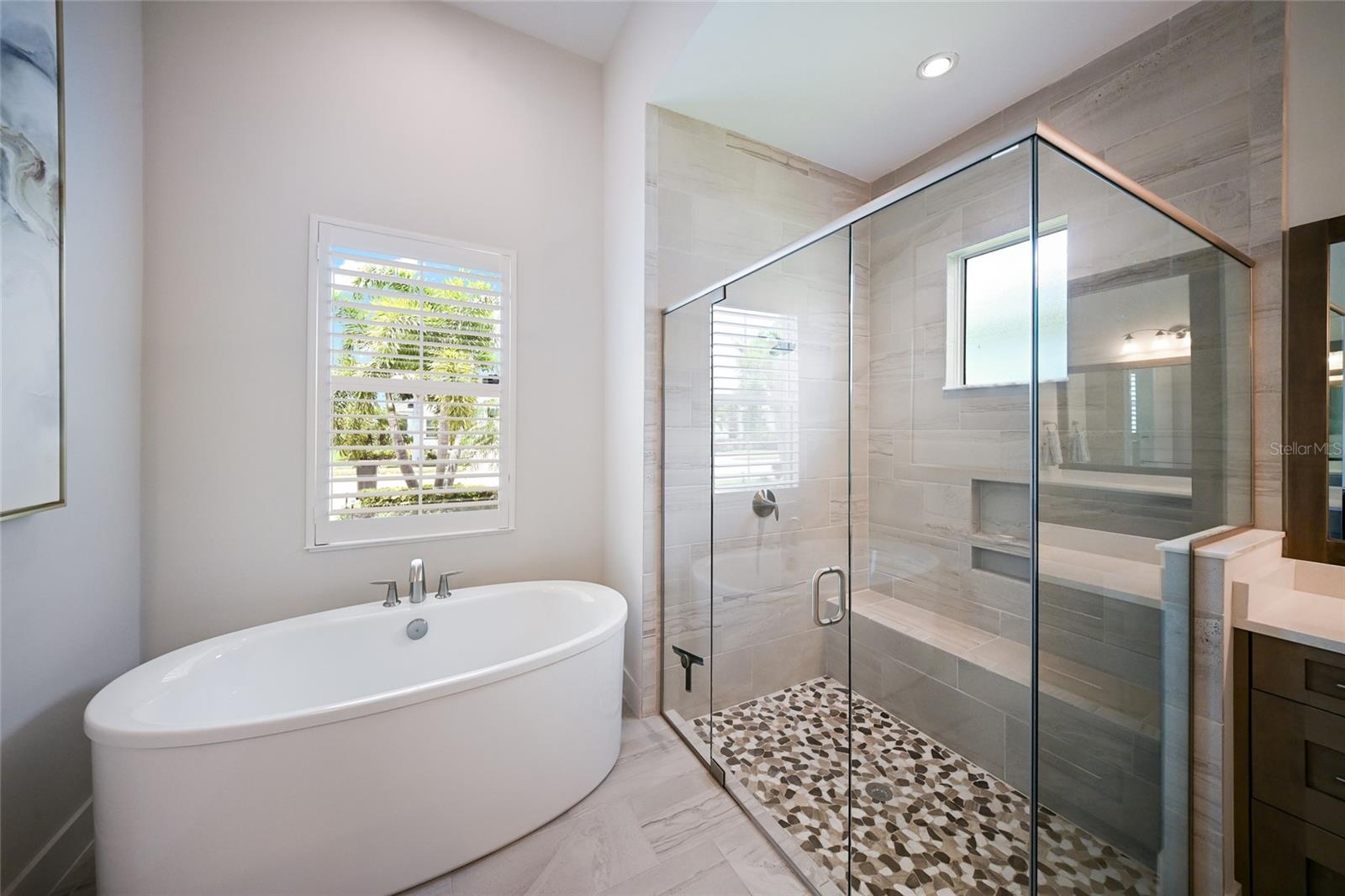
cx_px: 672
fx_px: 448
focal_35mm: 12
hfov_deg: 112.6
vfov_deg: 90.0
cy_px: 448
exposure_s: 1/100
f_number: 8
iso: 800
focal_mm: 12
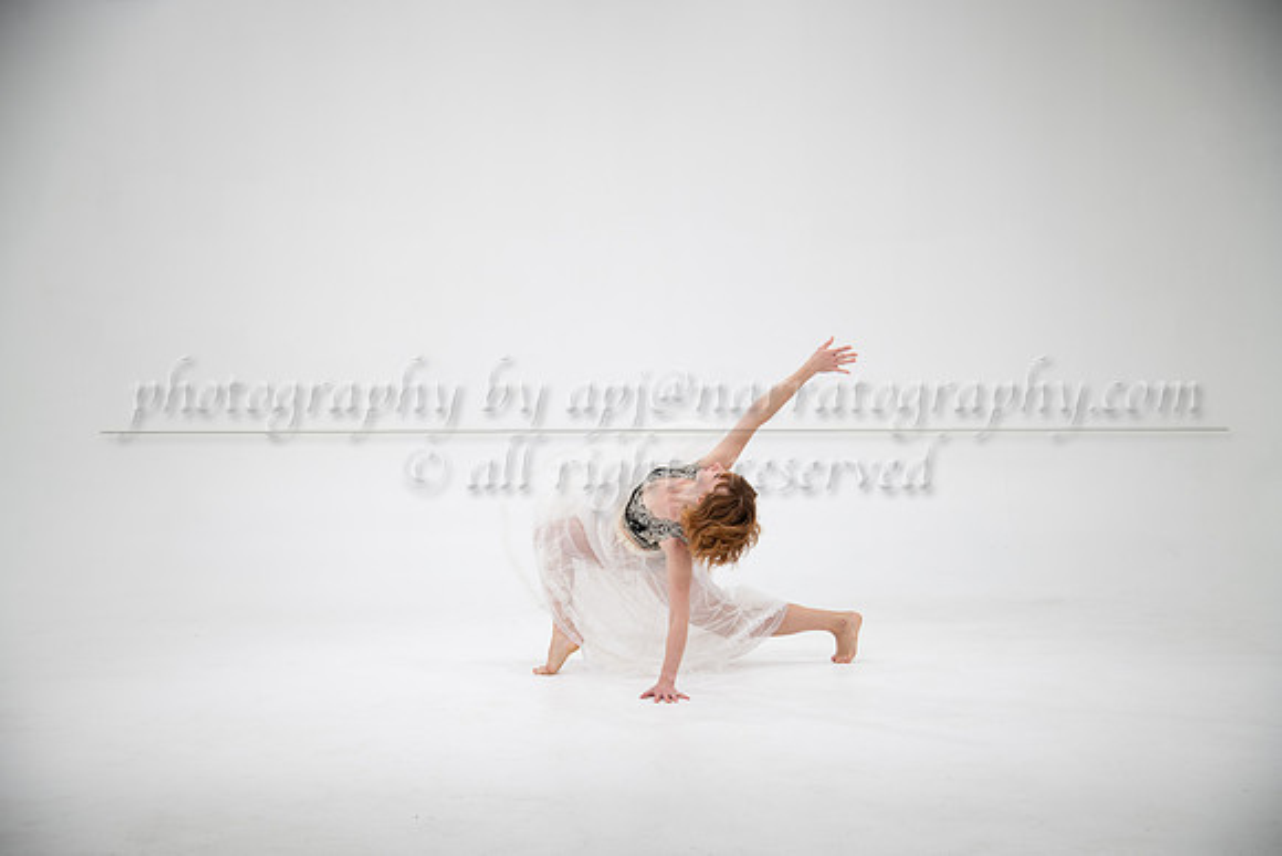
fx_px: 1959
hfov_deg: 36.2
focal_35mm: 55
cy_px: 428
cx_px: 641
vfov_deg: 24.6
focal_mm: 55
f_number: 4
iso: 400
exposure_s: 1/500
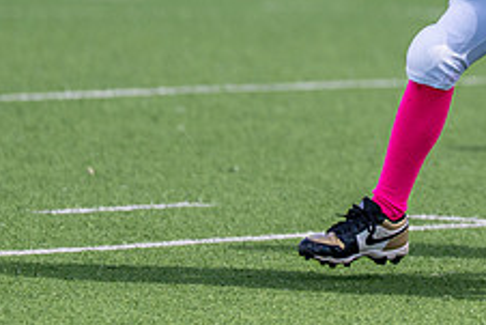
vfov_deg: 1.7
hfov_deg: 2.5
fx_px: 11050
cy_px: -89
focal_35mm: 818
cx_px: 661
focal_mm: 200
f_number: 2.8
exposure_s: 1/3200
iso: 250
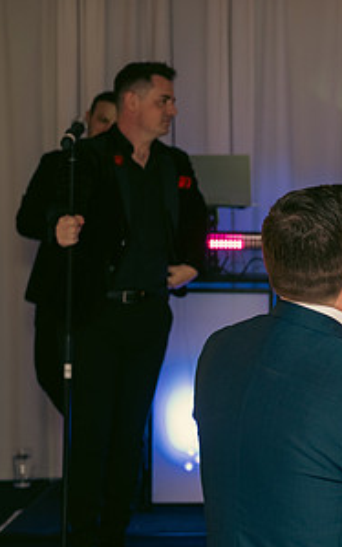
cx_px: 455
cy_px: 275
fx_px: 1535
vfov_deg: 20.2
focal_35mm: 103
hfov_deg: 12.3
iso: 640
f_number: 3.5
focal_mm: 52
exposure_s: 1/160
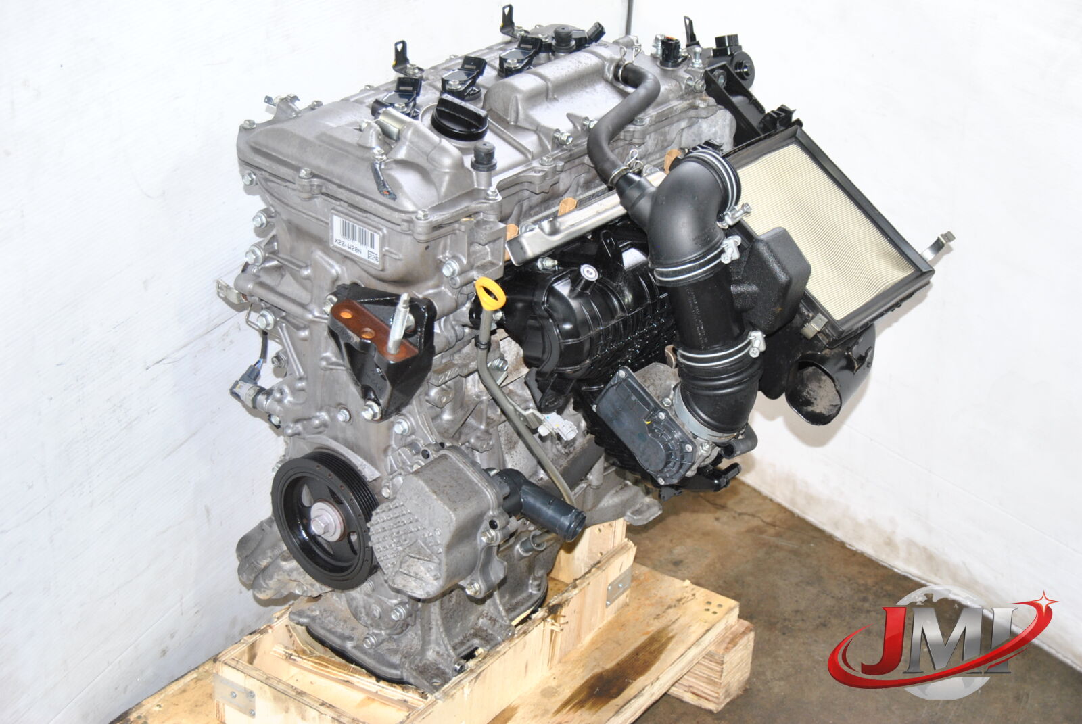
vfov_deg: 22.7
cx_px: 541
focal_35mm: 60
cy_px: 362
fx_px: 1805
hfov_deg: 33.4
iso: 400
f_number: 5
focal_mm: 40
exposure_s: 1/60
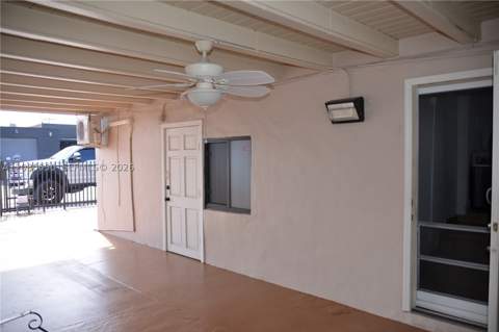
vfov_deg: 46.3
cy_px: 166
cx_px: 250
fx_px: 388
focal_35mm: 28
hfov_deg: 65.5
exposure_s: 1/160
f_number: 3.5
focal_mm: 28
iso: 125
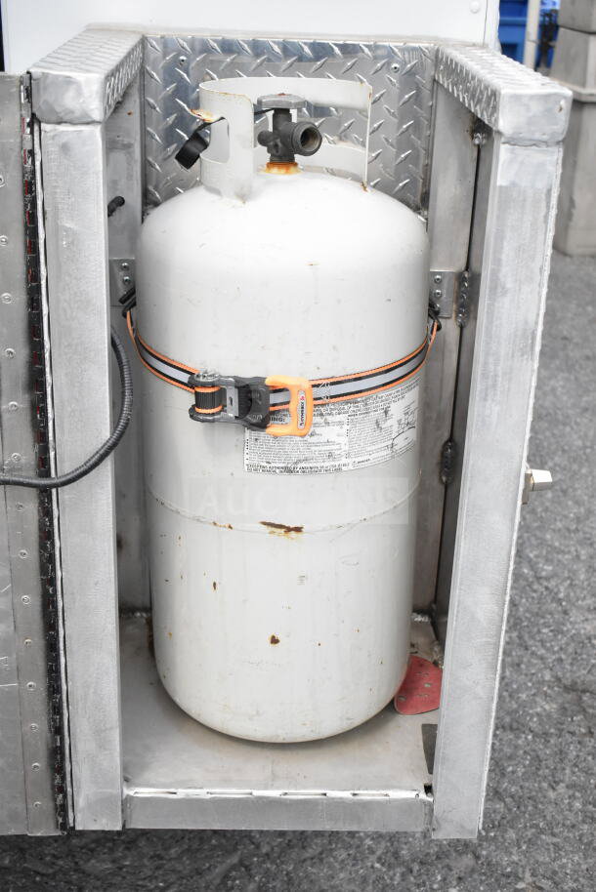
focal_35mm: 46
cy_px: 446
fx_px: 1154
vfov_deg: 42.3
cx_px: 298
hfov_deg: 29.0
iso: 2000
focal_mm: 31
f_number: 4.2
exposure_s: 1/4000
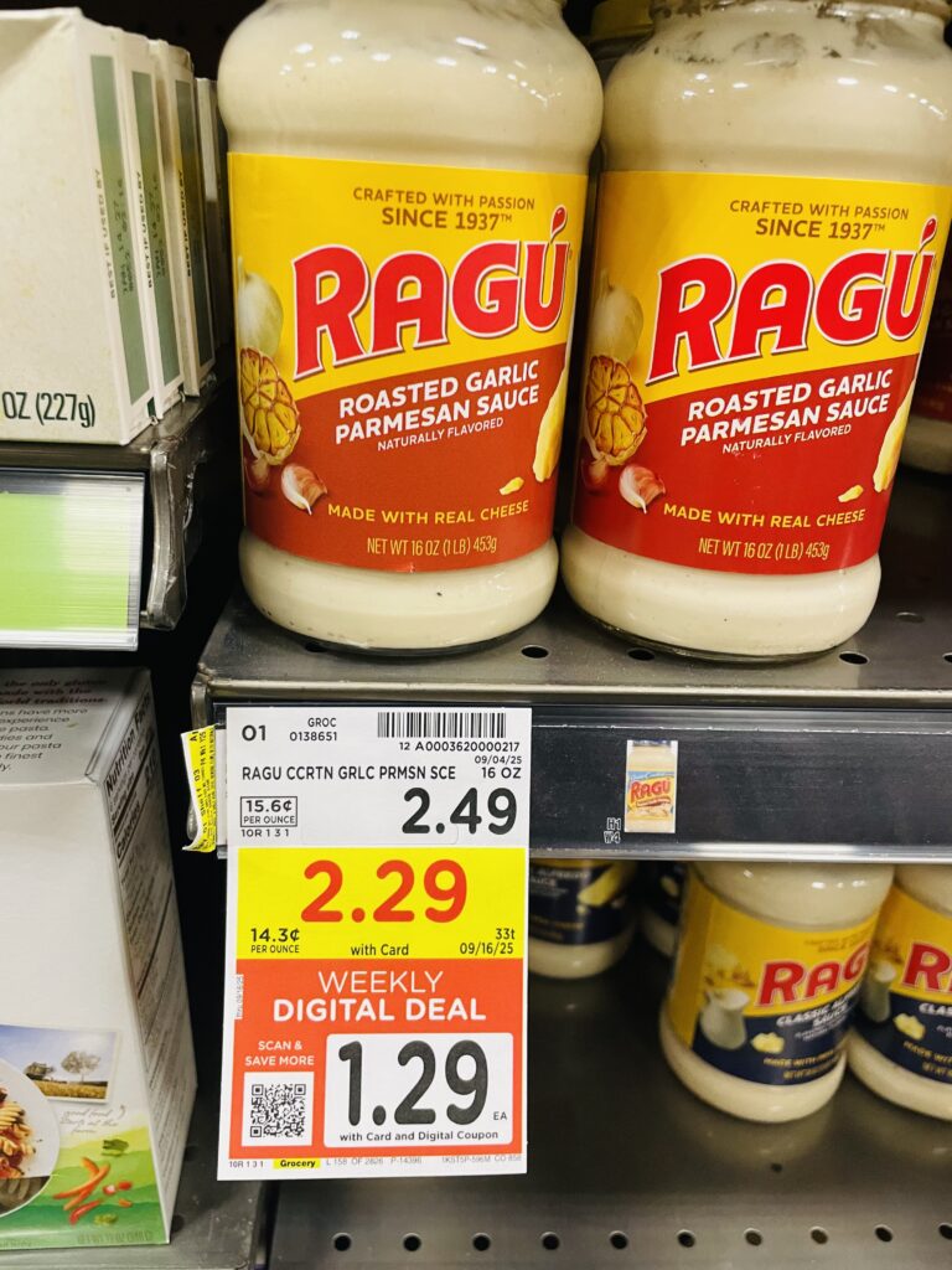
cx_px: 476
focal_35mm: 26
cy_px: 635
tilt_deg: -24.8
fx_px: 953
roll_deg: -2.0
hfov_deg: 53.1
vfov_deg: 67.3
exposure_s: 1/60
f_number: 1.6
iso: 200
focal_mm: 4.2
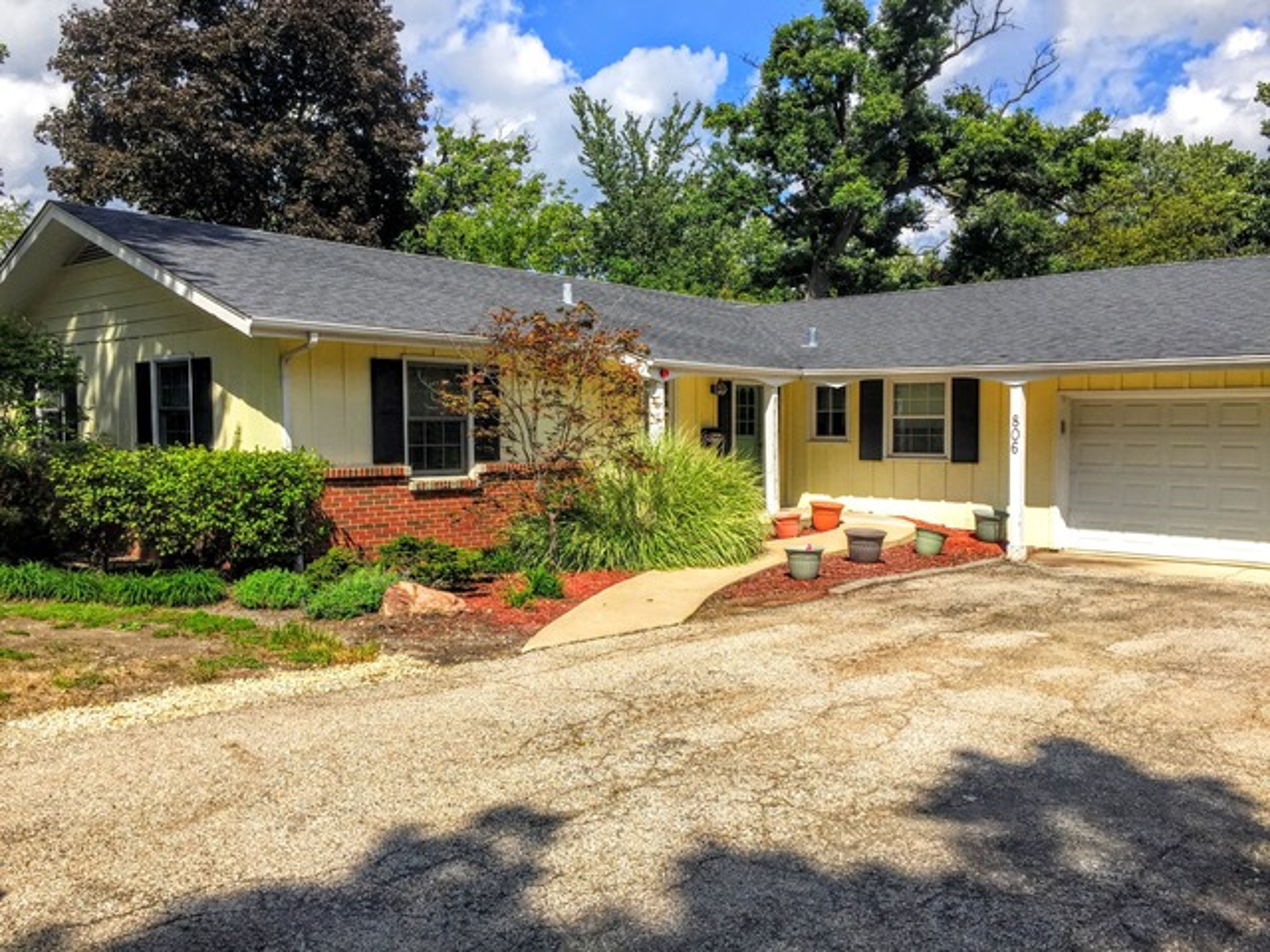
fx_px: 1064
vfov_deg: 48.2
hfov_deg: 61.7
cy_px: 476
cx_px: 635
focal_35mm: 29
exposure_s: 1/2083
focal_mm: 4.15
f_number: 2.2
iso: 32
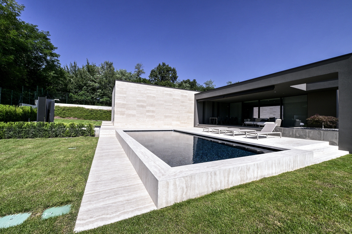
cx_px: 176
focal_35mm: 14
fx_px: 137
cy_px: 117
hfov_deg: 104.3
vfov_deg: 81.2
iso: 100
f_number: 13
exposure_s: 1/640
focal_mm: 14
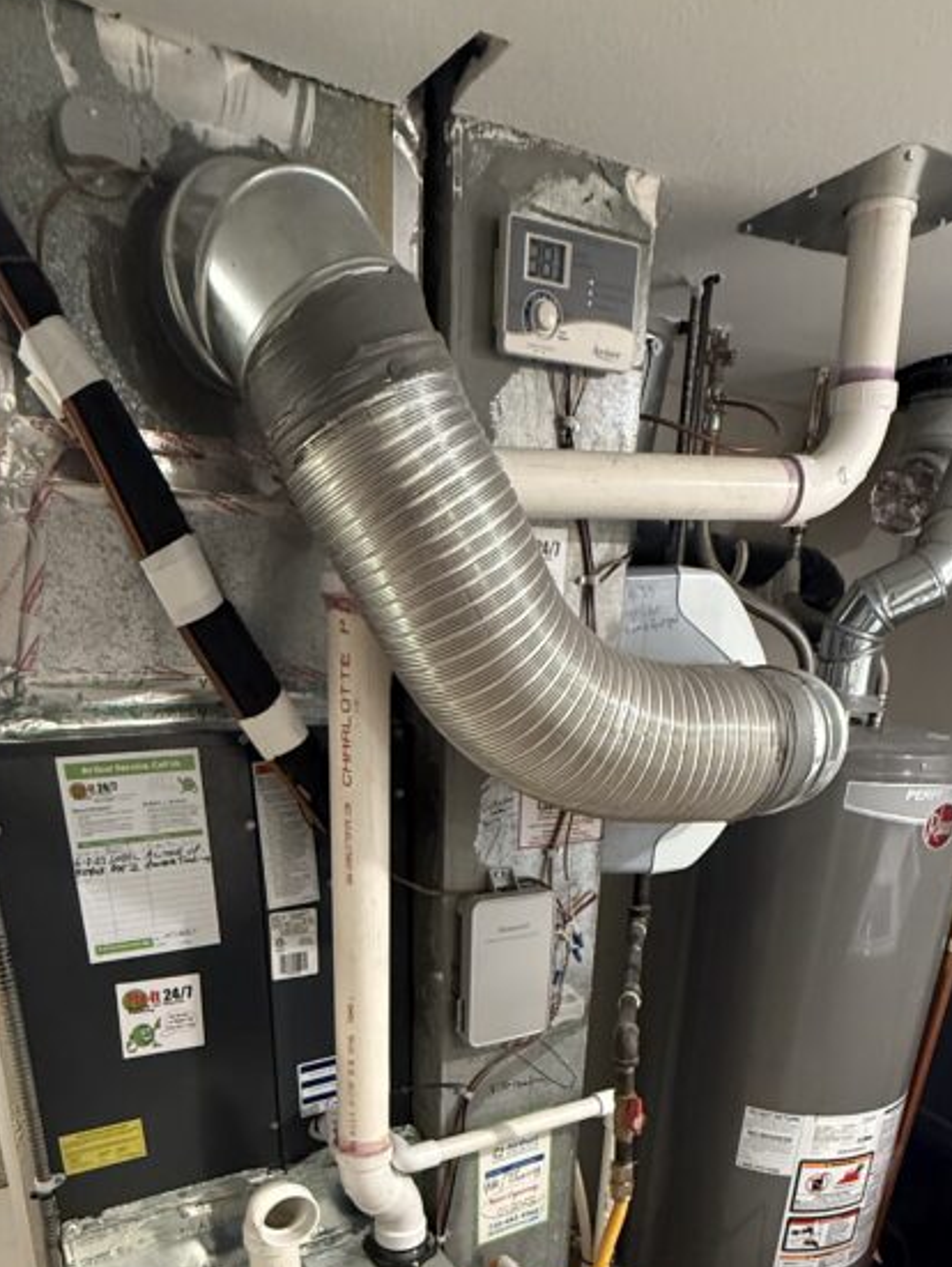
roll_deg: -2.4
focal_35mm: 26
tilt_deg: -22.3
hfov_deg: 53.1
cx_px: 490
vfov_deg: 62.0
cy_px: 1003
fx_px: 952
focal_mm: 2.22
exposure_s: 1/60
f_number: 2.2
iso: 640
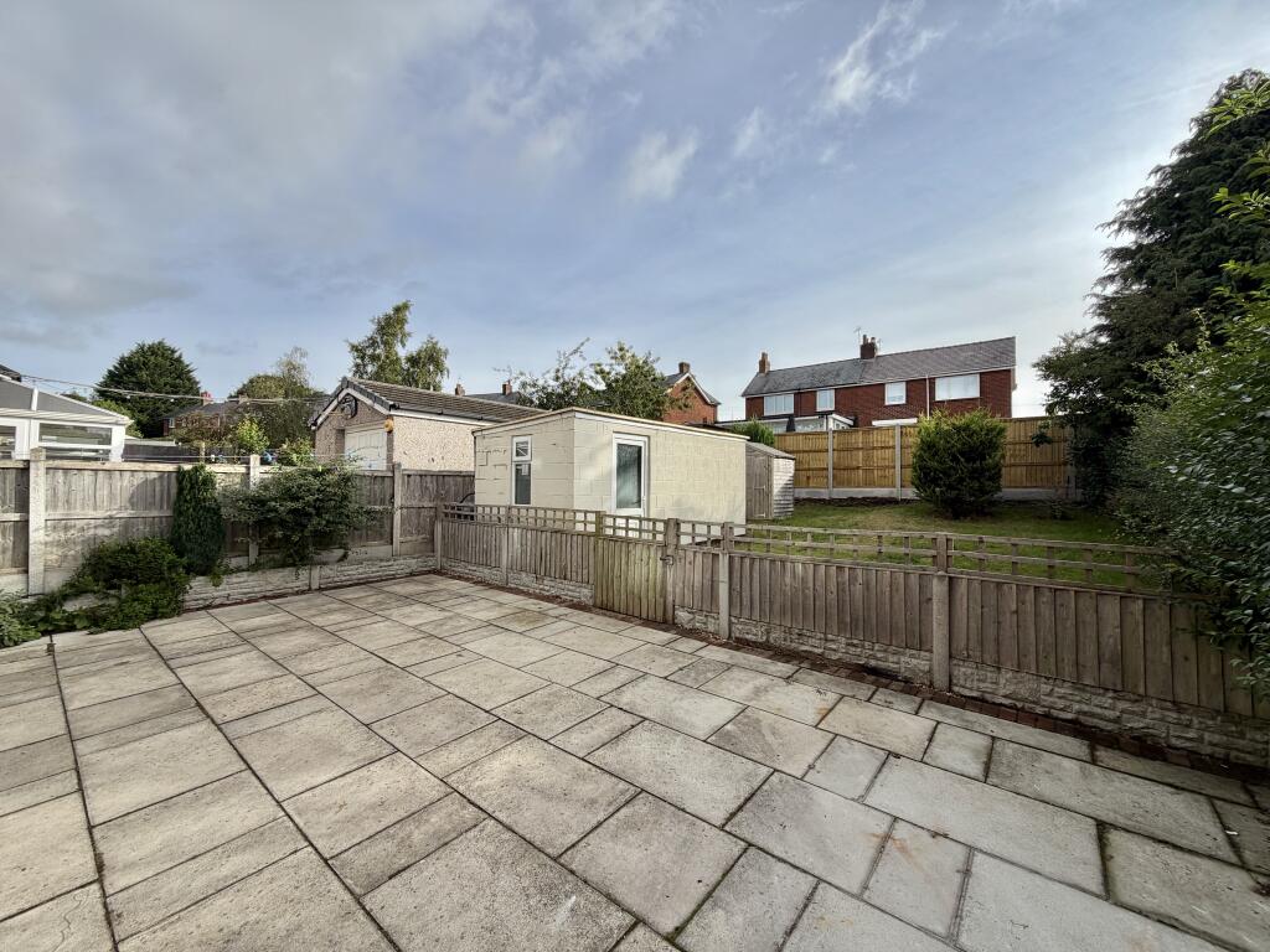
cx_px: 635
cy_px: 476
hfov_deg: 102.1
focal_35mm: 14
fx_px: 514
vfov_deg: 85.7
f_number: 2.2
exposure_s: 1/901
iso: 20
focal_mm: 2.22
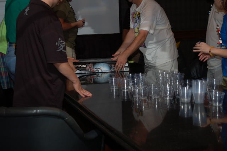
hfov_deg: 24.6
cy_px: 76
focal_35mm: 82
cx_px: 114
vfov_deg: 16.5
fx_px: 520
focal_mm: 55
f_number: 5.6
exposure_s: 1/60
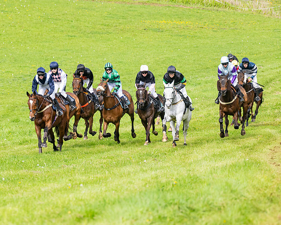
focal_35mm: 342
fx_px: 2842
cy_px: 113
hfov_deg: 5.7
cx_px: 95
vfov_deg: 4.5
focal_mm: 170
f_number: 4
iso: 400
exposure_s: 1/2500
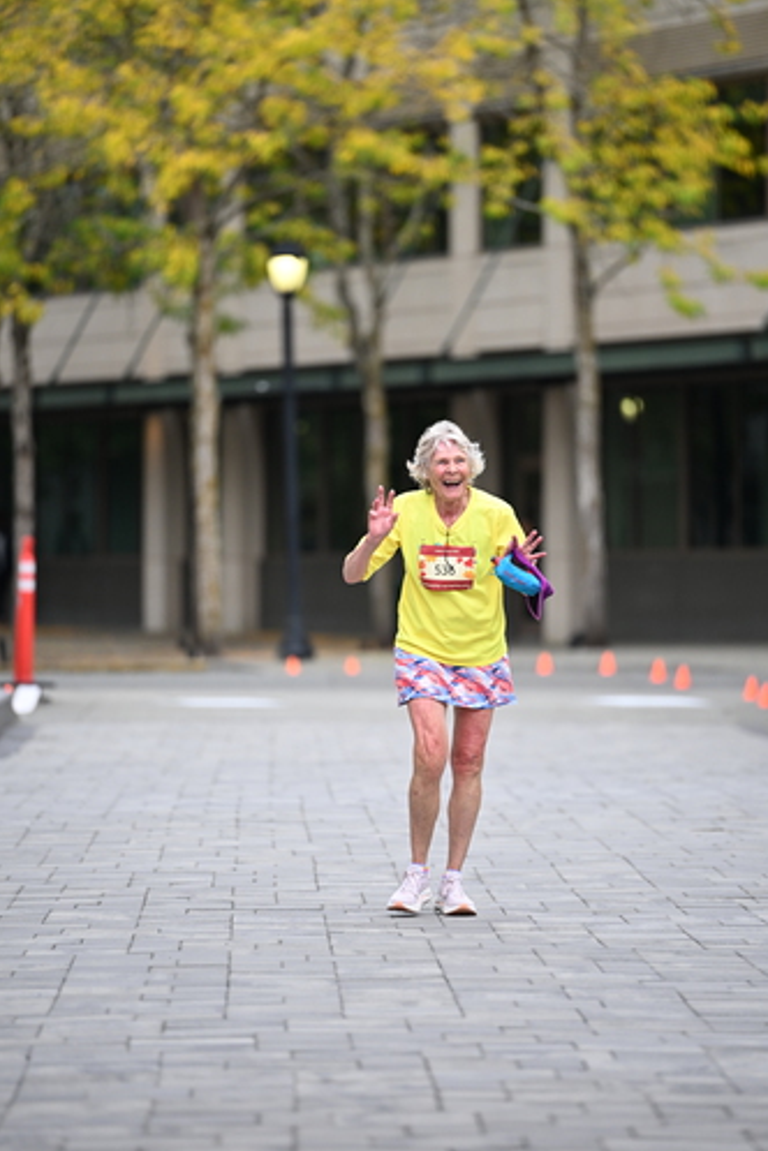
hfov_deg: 6.2
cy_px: 562
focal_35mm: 221
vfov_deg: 9.3
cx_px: 406
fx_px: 7071
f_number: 2.8
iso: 640
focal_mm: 200
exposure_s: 1/1600
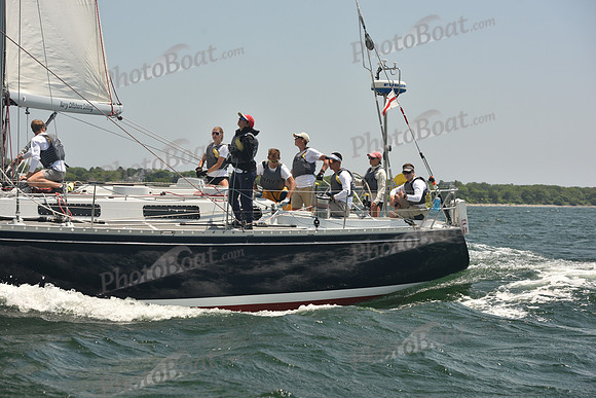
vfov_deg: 19.5
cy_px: 199
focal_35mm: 70
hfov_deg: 28.8
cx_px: 298
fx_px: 1159
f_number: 5.6
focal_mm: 70
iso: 250
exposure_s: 1/640
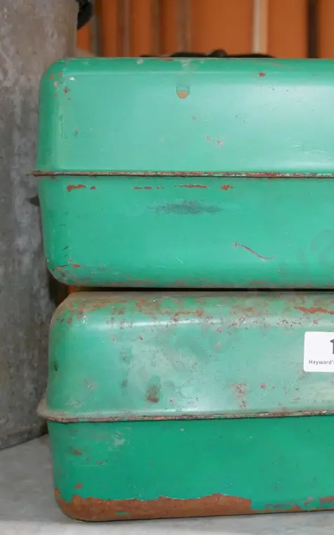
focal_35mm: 57
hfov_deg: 22.2
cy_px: 268
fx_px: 830
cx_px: 303
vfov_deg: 35.7
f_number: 4.1
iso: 3200
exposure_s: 1/80
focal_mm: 20
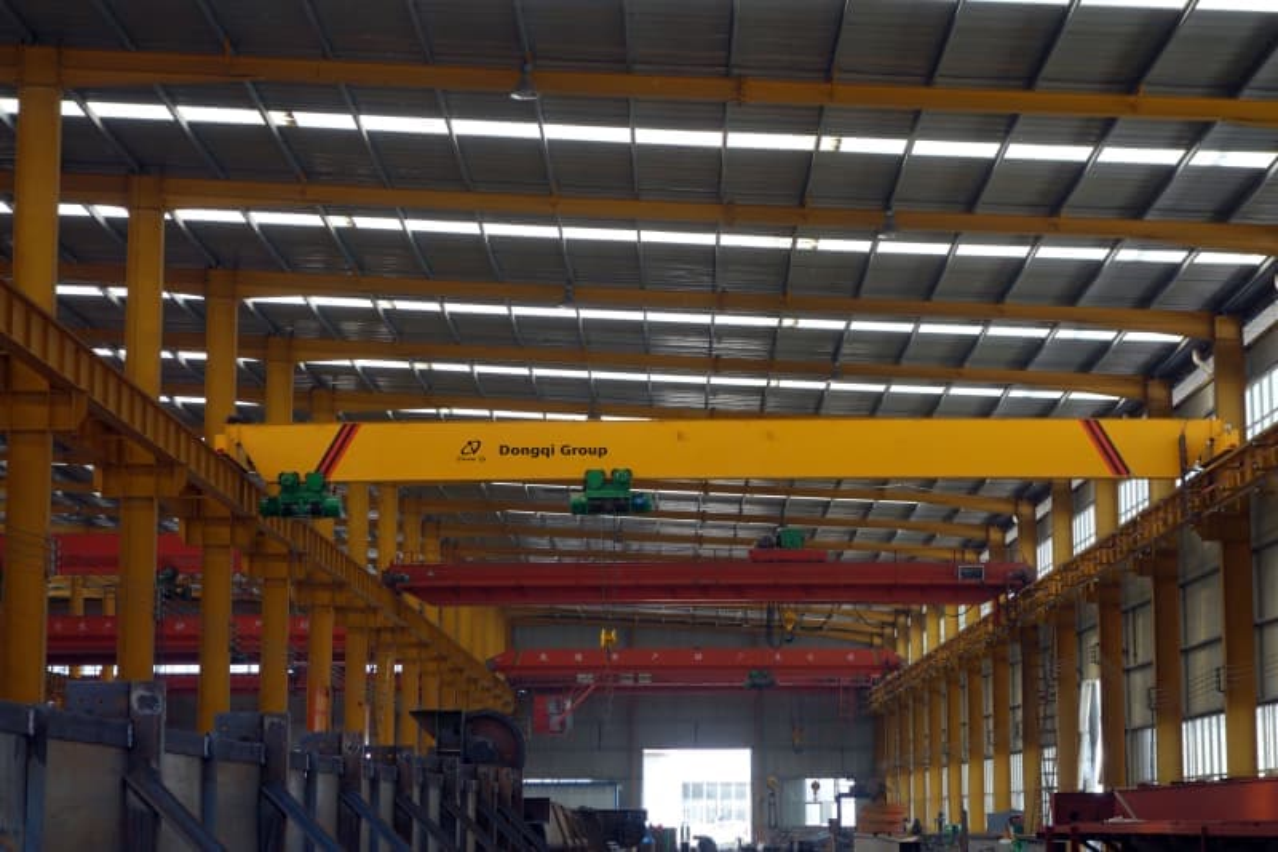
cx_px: 639
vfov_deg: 17.7
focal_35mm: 77
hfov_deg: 26.3
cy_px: 426
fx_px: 2733
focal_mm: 28.5
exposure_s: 1/80
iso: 125
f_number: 4
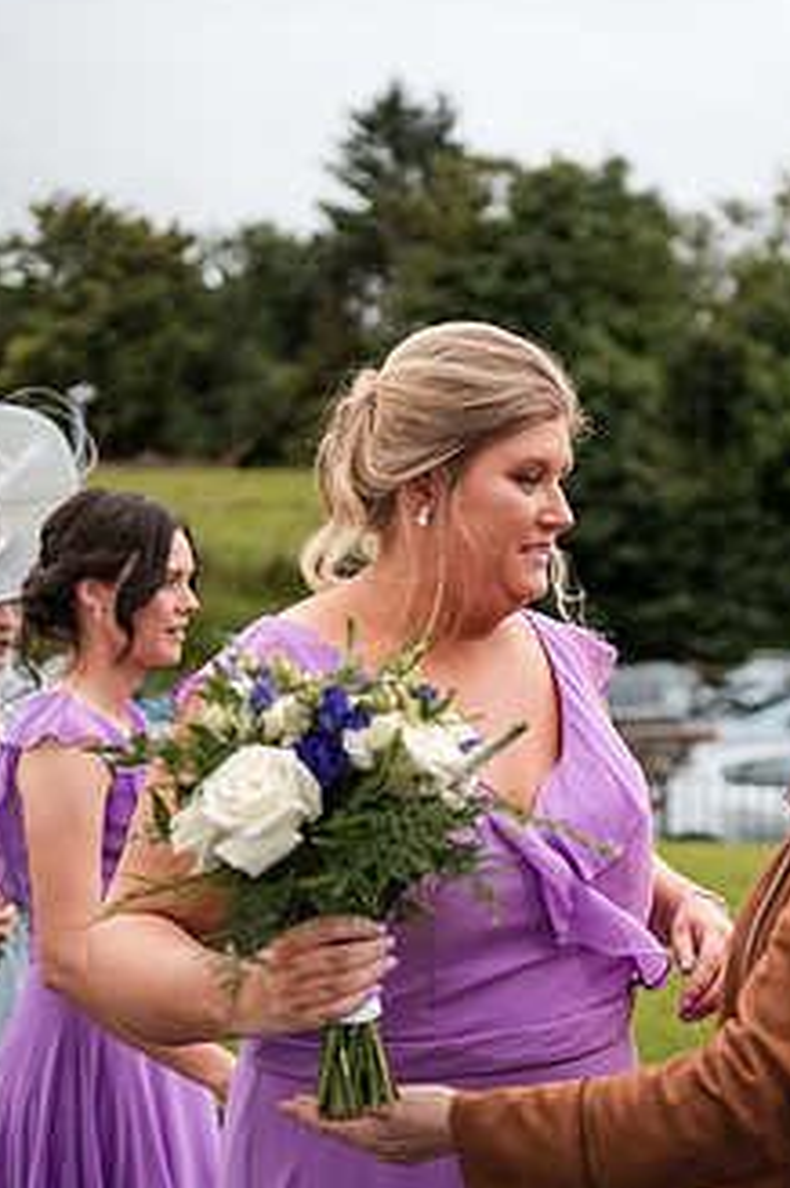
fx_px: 2045
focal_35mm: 62
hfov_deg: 21.6
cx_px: 616
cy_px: 647
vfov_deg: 32.4
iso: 100
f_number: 1.8
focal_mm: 35
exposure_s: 1/2000
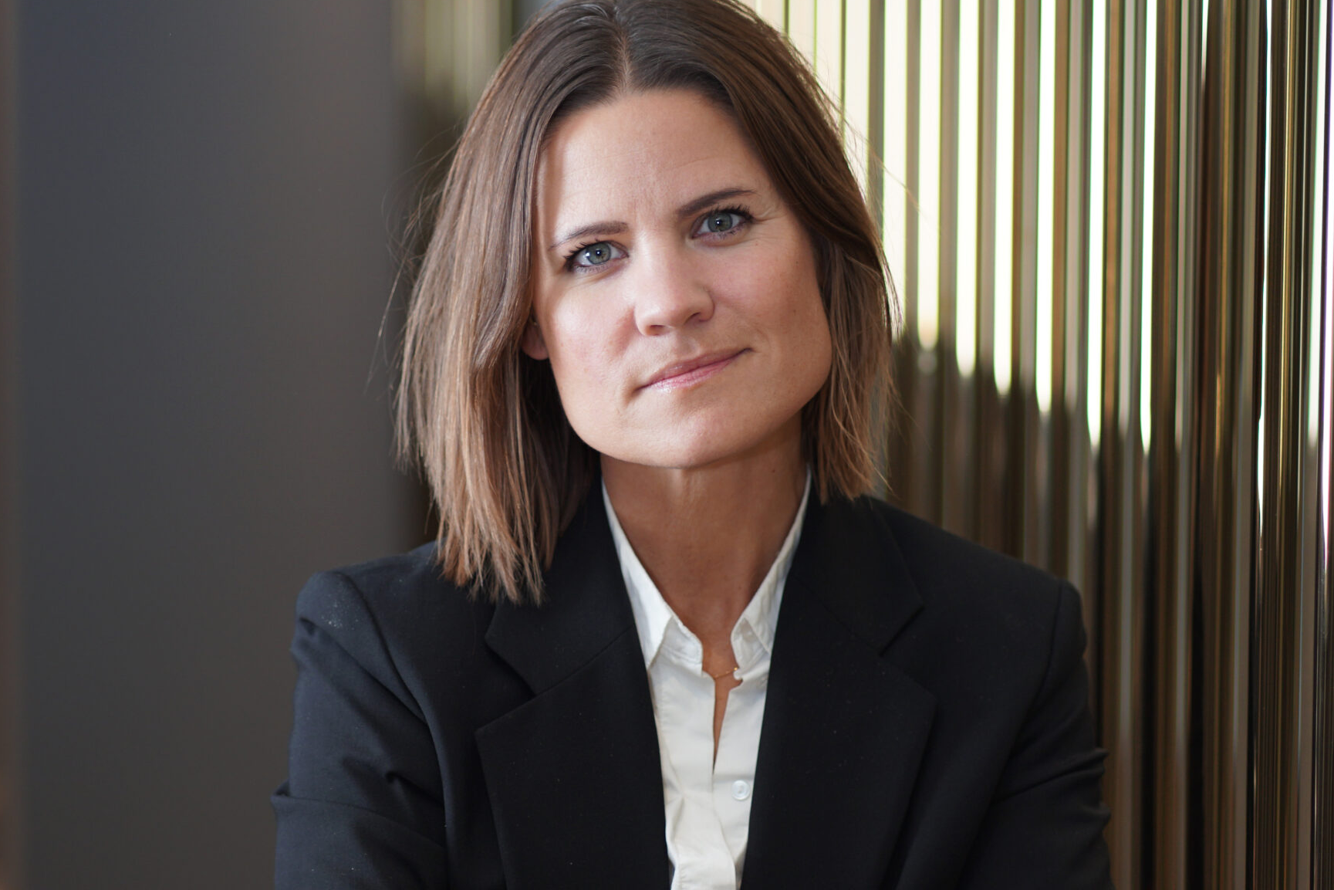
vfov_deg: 7.3
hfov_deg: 10.9
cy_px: 542
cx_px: 602
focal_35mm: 189
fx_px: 6994
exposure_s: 1/160
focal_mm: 85
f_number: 2
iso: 200
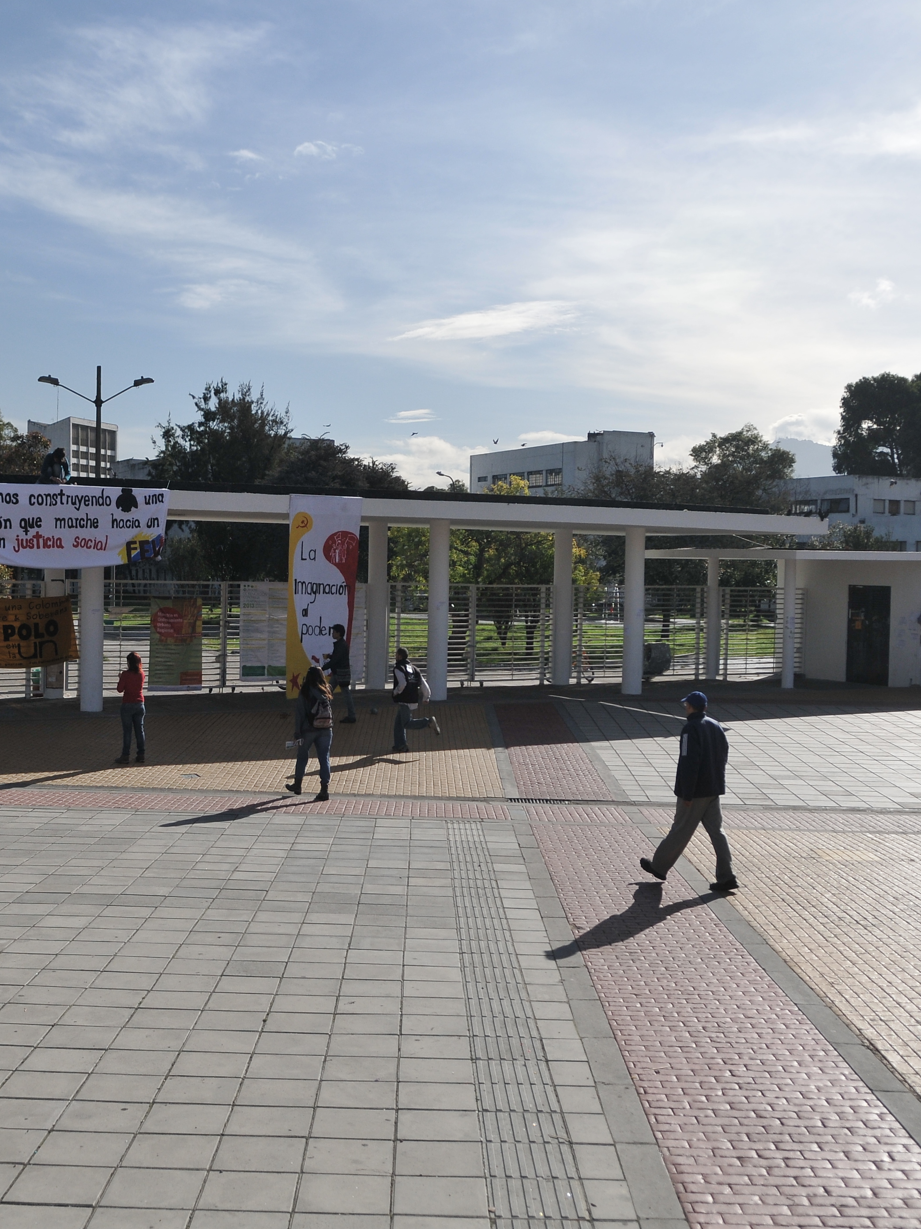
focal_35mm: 38
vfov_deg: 49.3
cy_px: 616
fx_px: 1339
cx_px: 373
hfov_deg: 37.8
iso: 250
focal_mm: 17
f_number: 3.2
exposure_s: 1/5000
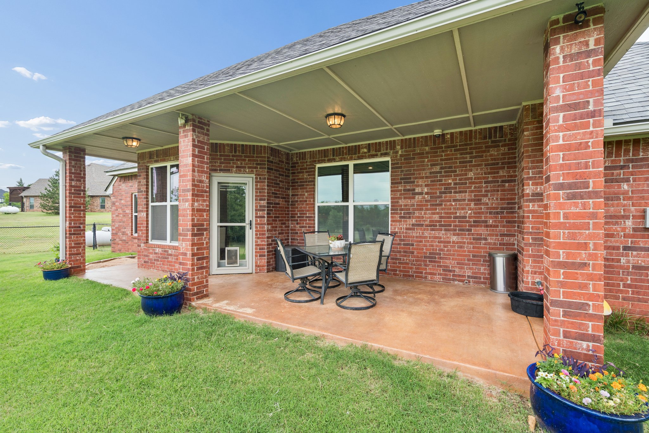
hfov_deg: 96.7
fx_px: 288
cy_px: 216
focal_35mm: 16
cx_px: 324
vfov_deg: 73.7
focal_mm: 16
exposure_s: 1/80
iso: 200
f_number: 8
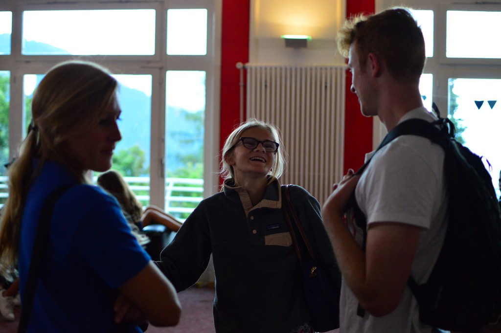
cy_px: 166
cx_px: 250
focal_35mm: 52
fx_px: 730
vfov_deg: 25.7
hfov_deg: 37.9
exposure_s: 1/640
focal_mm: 35
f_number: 1.8
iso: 1600
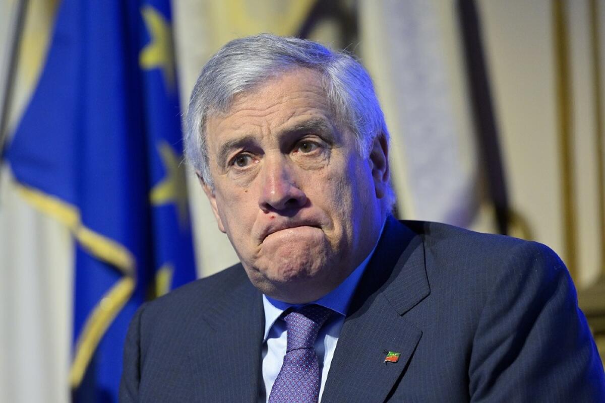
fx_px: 3361
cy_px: 202
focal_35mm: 200
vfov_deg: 6.9
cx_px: 302
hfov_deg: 10.3
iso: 3200
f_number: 4
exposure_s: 1/250
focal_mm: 200
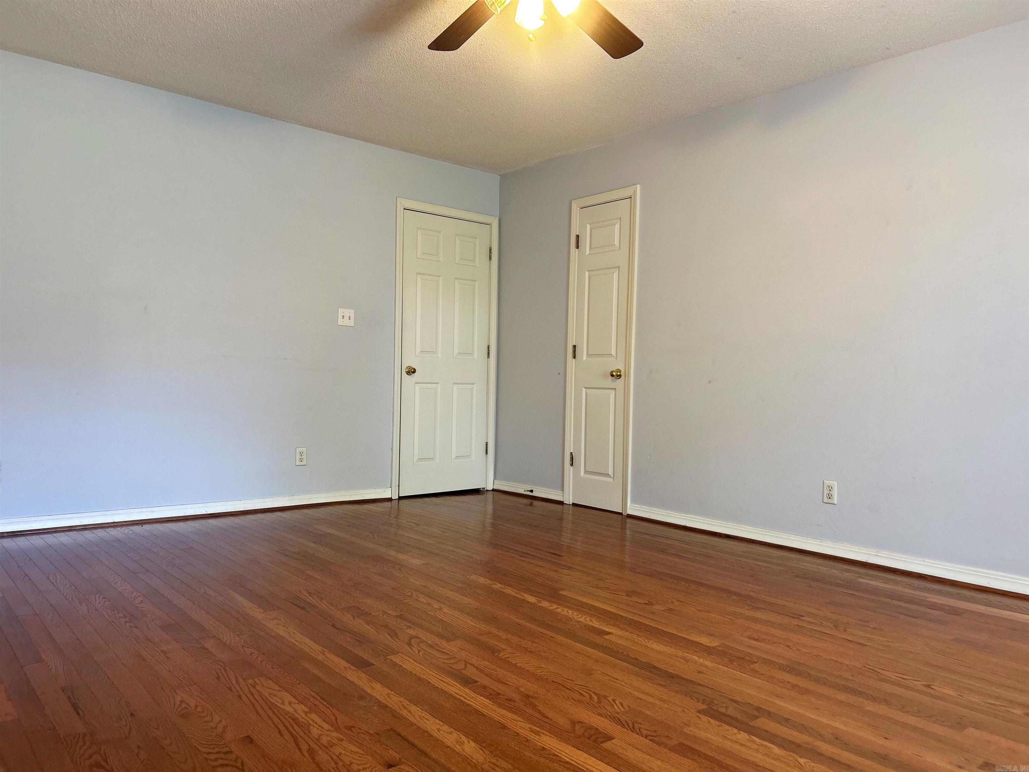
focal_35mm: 26
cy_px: 386
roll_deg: -1.2
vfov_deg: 53.1
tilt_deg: -0.6
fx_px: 773
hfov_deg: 67.3
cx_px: 514
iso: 100
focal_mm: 5.7
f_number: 1.5
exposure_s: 1/60
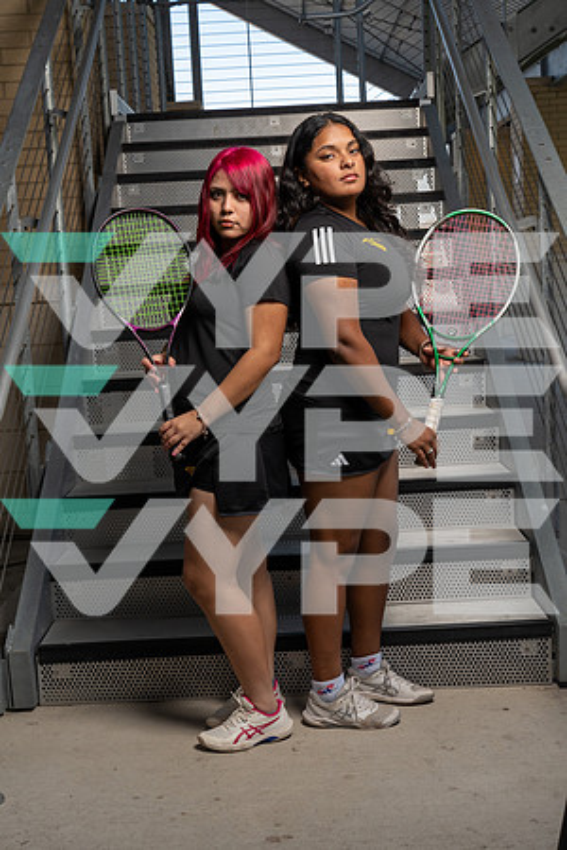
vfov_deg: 38.9
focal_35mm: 51
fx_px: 1205
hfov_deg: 26.5
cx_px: 284
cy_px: 425
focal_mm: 51
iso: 250
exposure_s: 1/250
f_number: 8
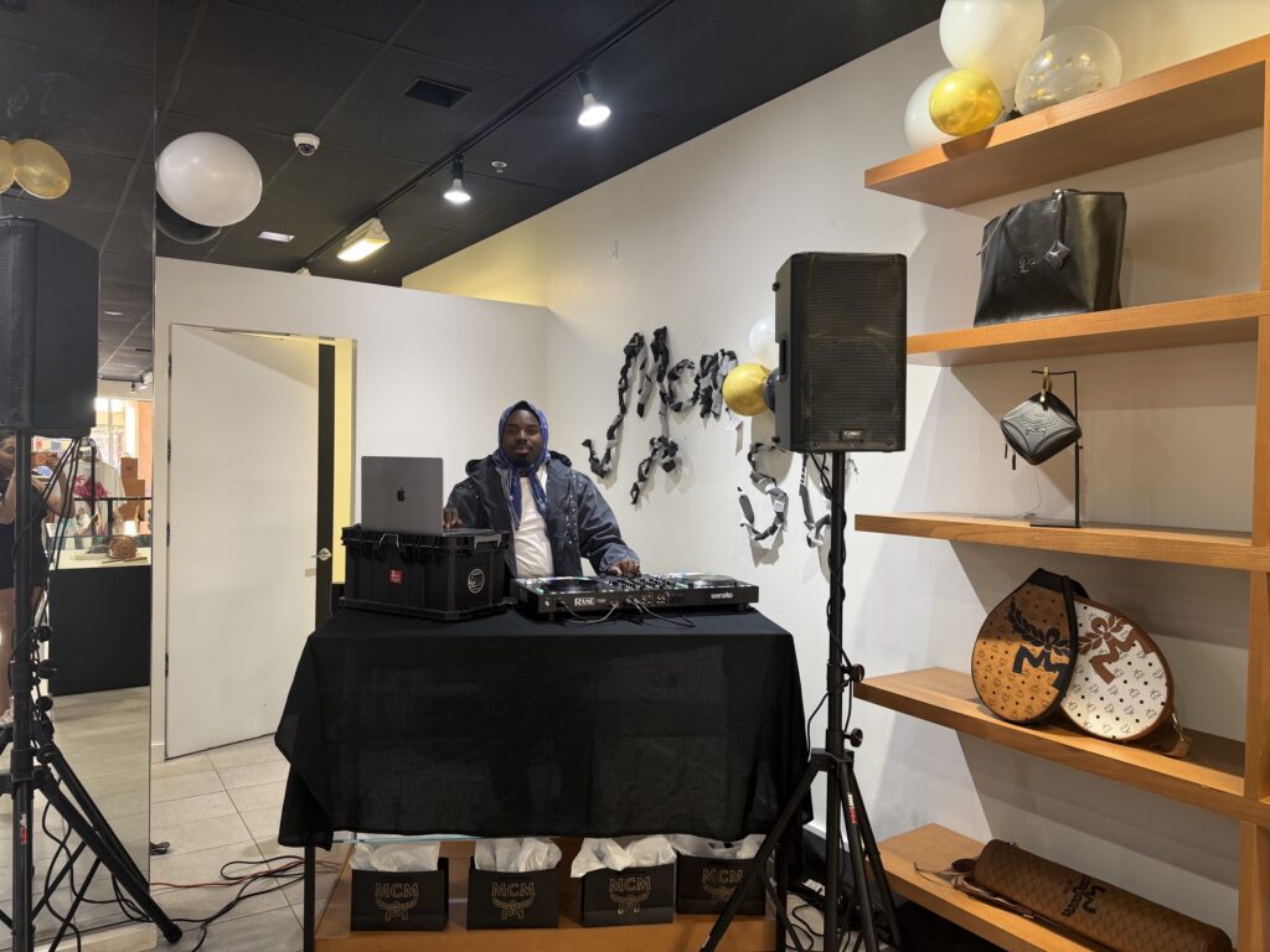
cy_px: 476
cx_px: 635
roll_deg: -0.8
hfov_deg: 71.6
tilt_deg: -1.0
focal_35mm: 24
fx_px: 881
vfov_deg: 56.8
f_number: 1.78
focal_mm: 6.76
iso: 125
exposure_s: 1/60
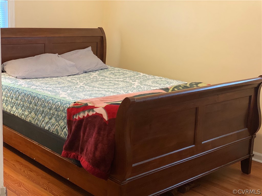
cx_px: 131
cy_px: 98
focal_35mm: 52
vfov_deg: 28.0
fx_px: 394
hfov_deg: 36.8
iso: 400
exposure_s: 1/30
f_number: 2
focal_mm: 6
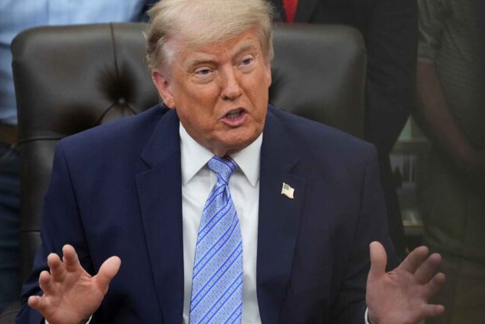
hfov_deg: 8.9
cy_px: 148
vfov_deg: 6.0
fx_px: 3100
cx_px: 256
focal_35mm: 230
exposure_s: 1/250
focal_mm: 135
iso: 3200
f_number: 2.8
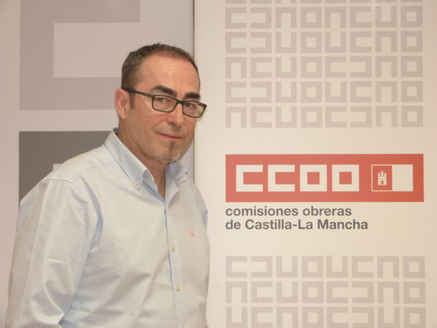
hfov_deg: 22.3
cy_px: 164
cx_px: 218
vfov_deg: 16.8
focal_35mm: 88
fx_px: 1111
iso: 100
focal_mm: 15.8
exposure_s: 1/60
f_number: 3.4
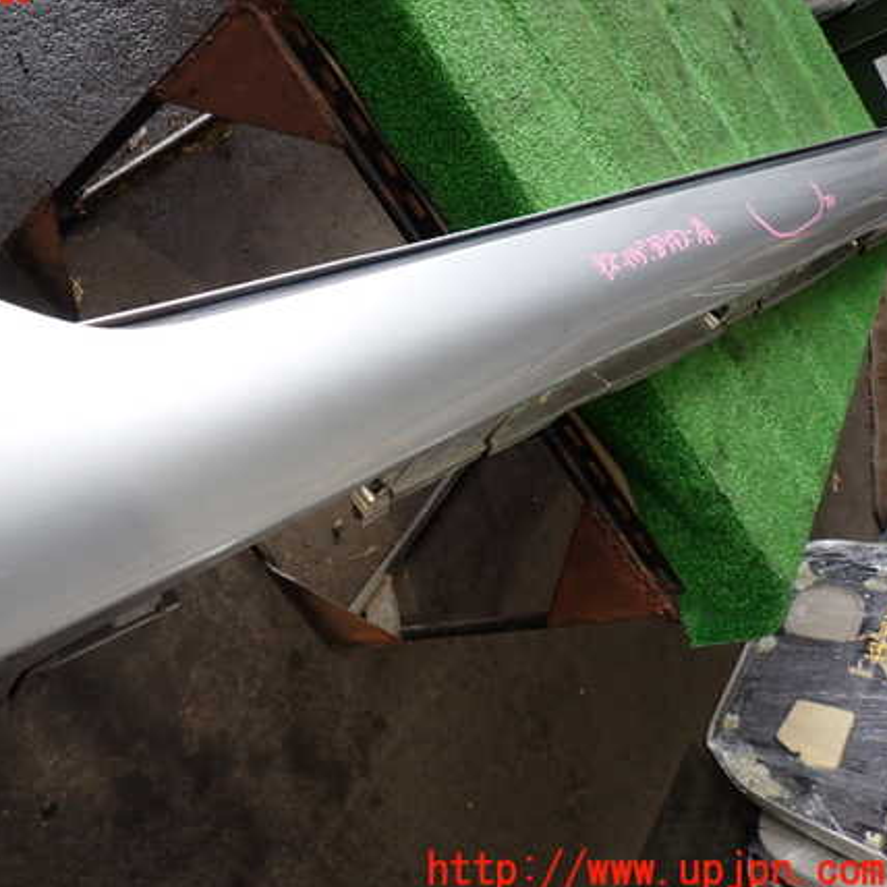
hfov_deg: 51.2
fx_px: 899
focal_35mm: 31
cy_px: 431
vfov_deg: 52.5
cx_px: 274
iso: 160
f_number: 2
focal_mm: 4.5
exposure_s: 1/60
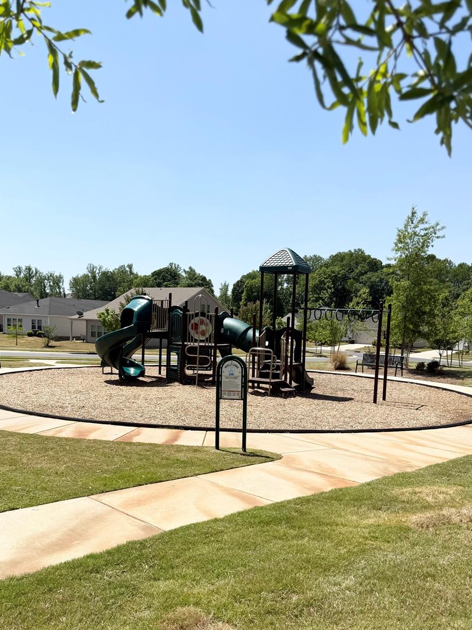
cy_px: 365
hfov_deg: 45.3
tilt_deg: -4.0
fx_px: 563
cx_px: 205
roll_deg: -2.5
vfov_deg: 58.1
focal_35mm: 31
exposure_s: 1/6711
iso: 80
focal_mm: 6.76
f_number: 1.78
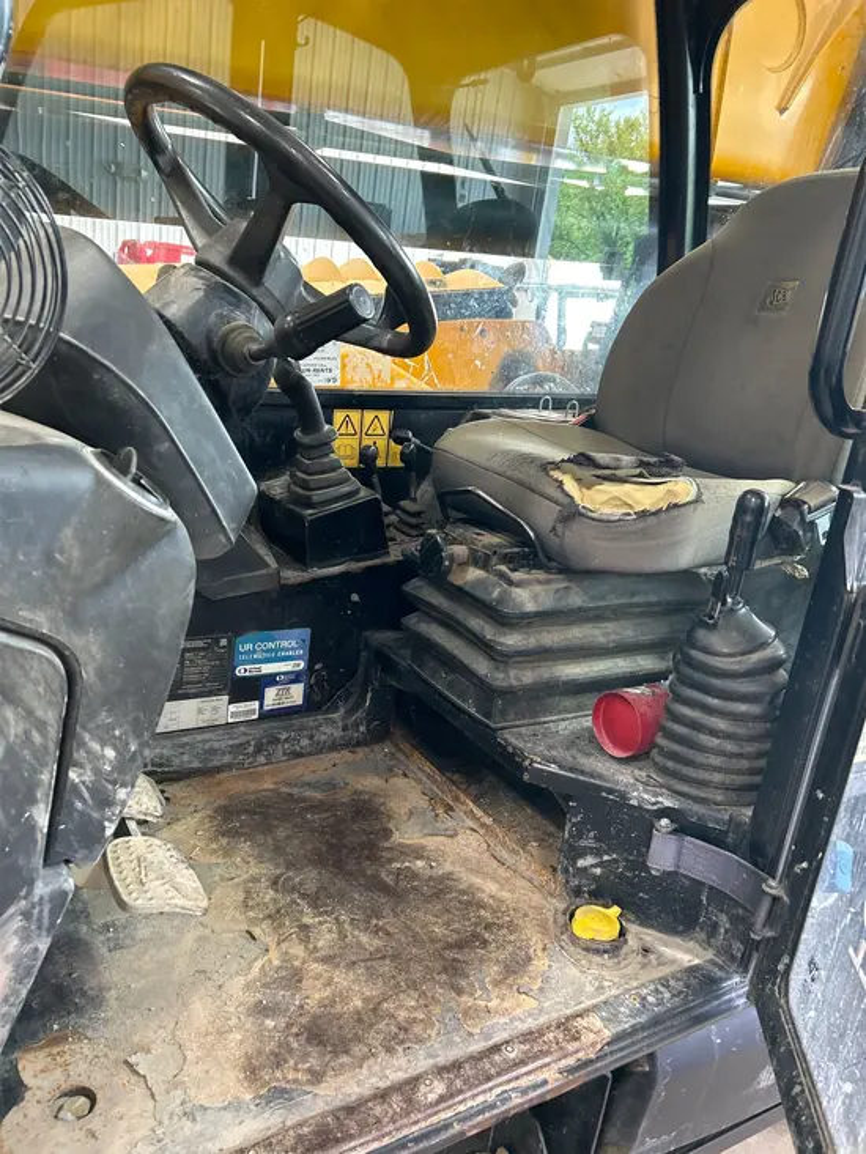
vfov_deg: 67.3
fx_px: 867
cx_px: 433
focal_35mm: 26
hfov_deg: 53.1
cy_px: 577
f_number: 1.5
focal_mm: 5.7
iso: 125
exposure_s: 1/80
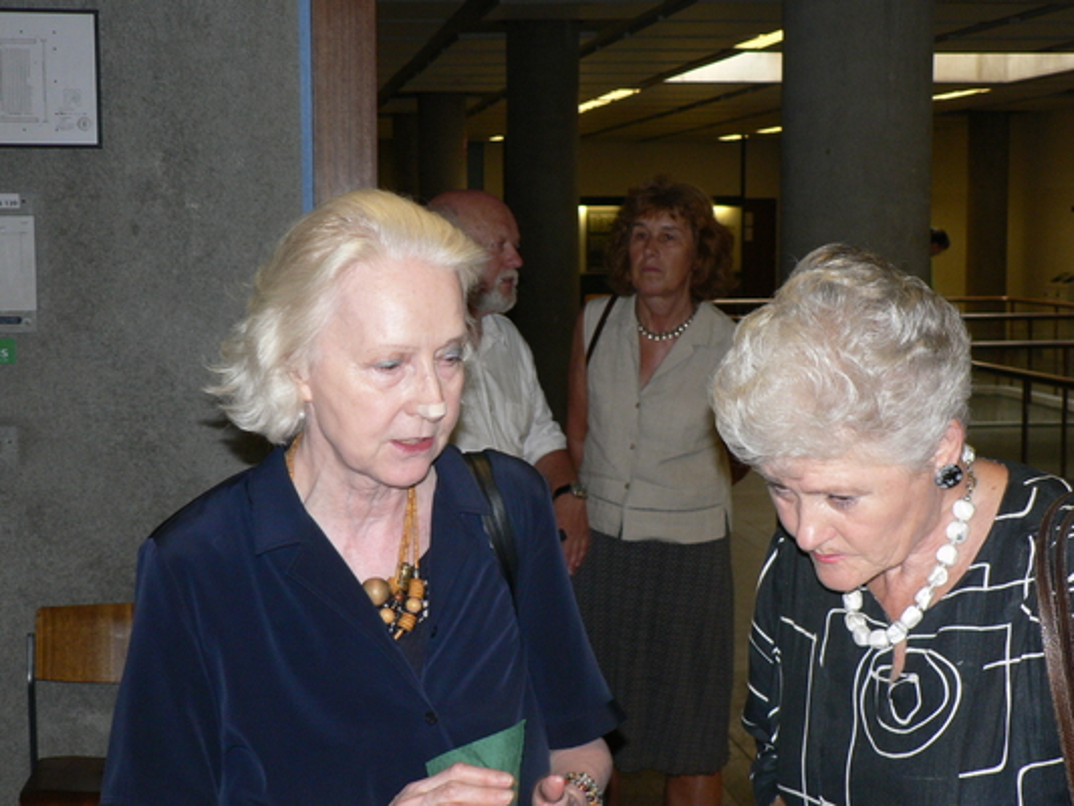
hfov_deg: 29.8
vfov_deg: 22.6
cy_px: 403
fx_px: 2017
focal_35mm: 65
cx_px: 537
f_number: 3.2
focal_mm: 10.9
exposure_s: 1/60
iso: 200
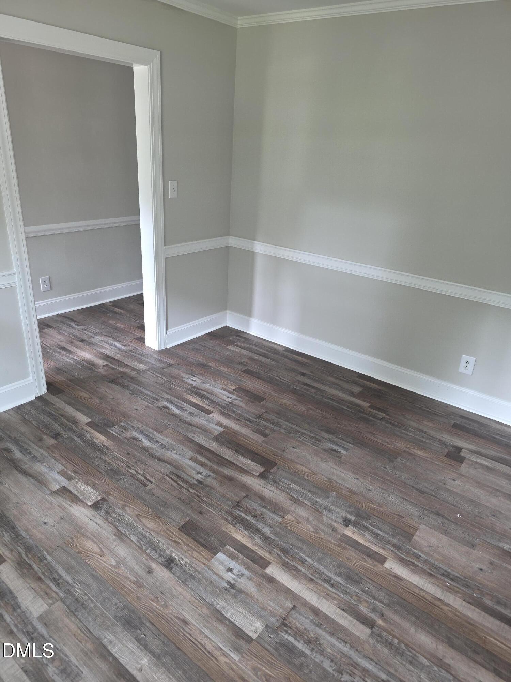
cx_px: 256
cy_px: 341
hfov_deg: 58.9
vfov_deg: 73.9
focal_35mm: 23
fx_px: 453
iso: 125
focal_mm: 6.3
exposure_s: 1/24
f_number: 1.7
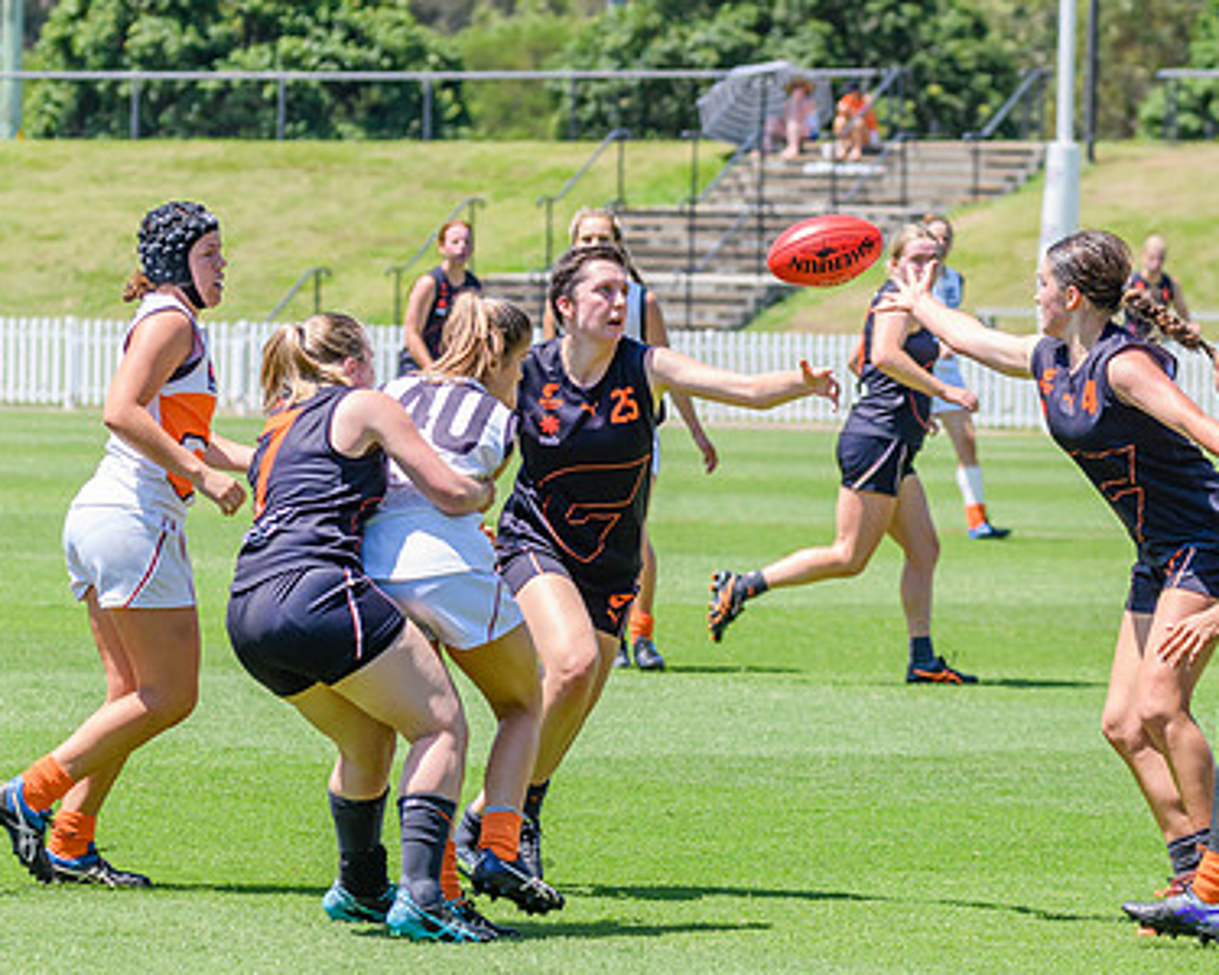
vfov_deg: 4.8
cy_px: 578
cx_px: 696
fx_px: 11689
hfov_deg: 6.0
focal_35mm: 324
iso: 800
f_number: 8
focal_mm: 170
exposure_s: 1/1600
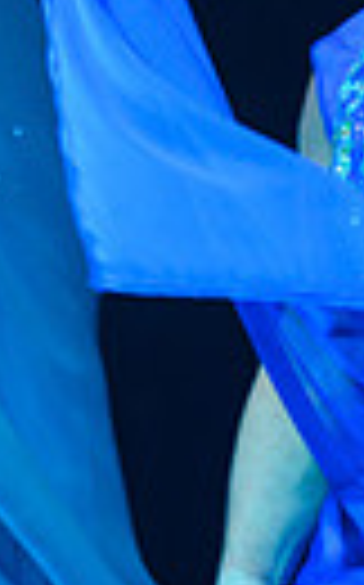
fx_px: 10133
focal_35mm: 637
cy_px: -151
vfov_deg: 3.3
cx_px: -912
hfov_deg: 2.0
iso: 1250
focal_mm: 140
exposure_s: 1/160
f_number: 3.5
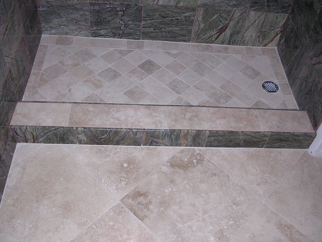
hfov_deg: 49.0
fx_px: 353
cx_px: 161
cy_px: 121
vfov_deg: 37.7
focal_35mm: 38
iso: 126
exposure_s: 1/60.1
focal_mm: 5.8
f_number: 2.8
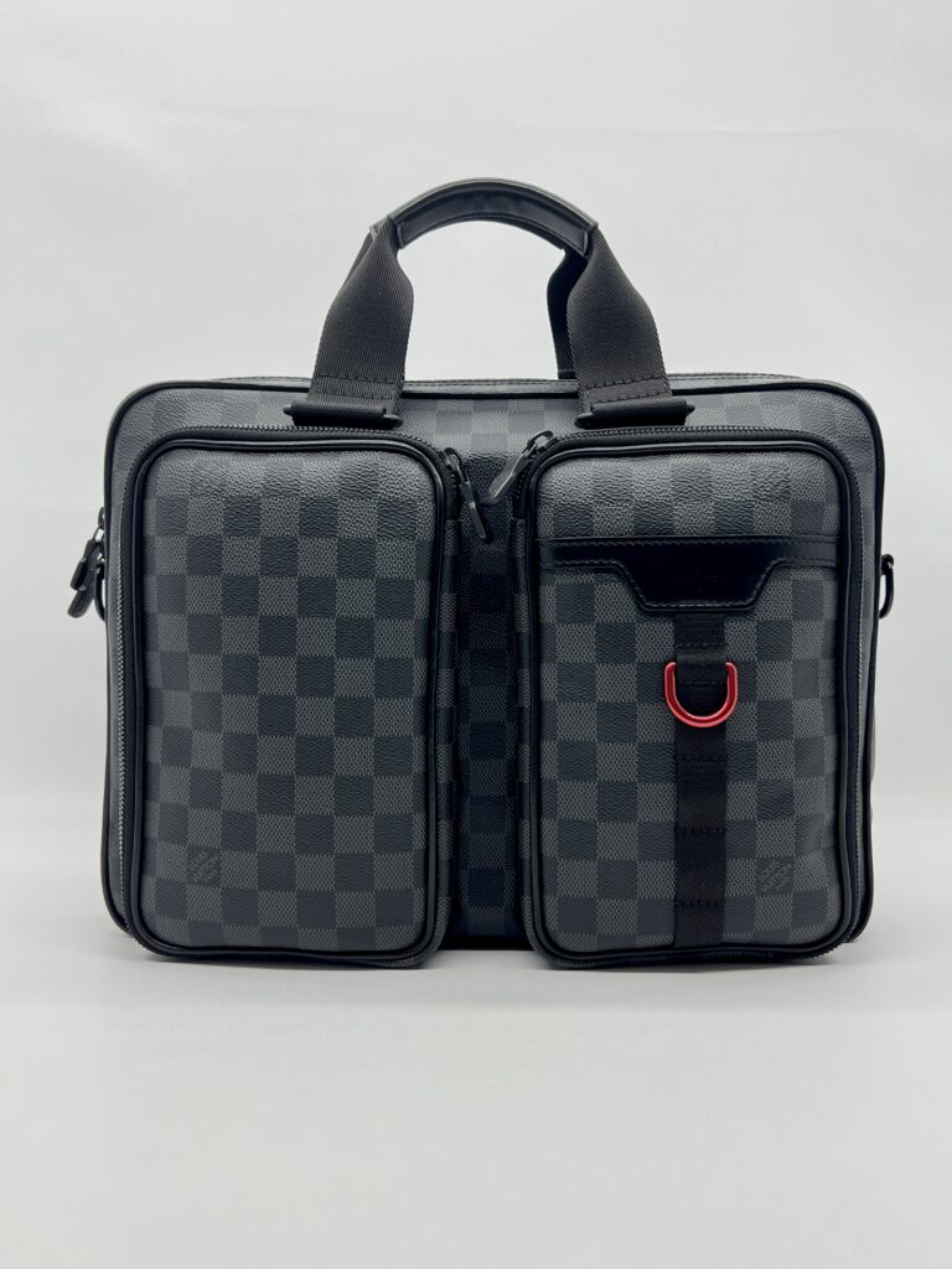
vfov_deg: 67.3
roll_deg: +0.2
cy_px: 634
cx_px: 476
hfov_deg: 53.1
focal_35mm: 26
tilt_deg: -0.1
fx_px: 953
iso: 32
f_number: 1.5
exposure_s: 1/100
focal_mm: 5.7
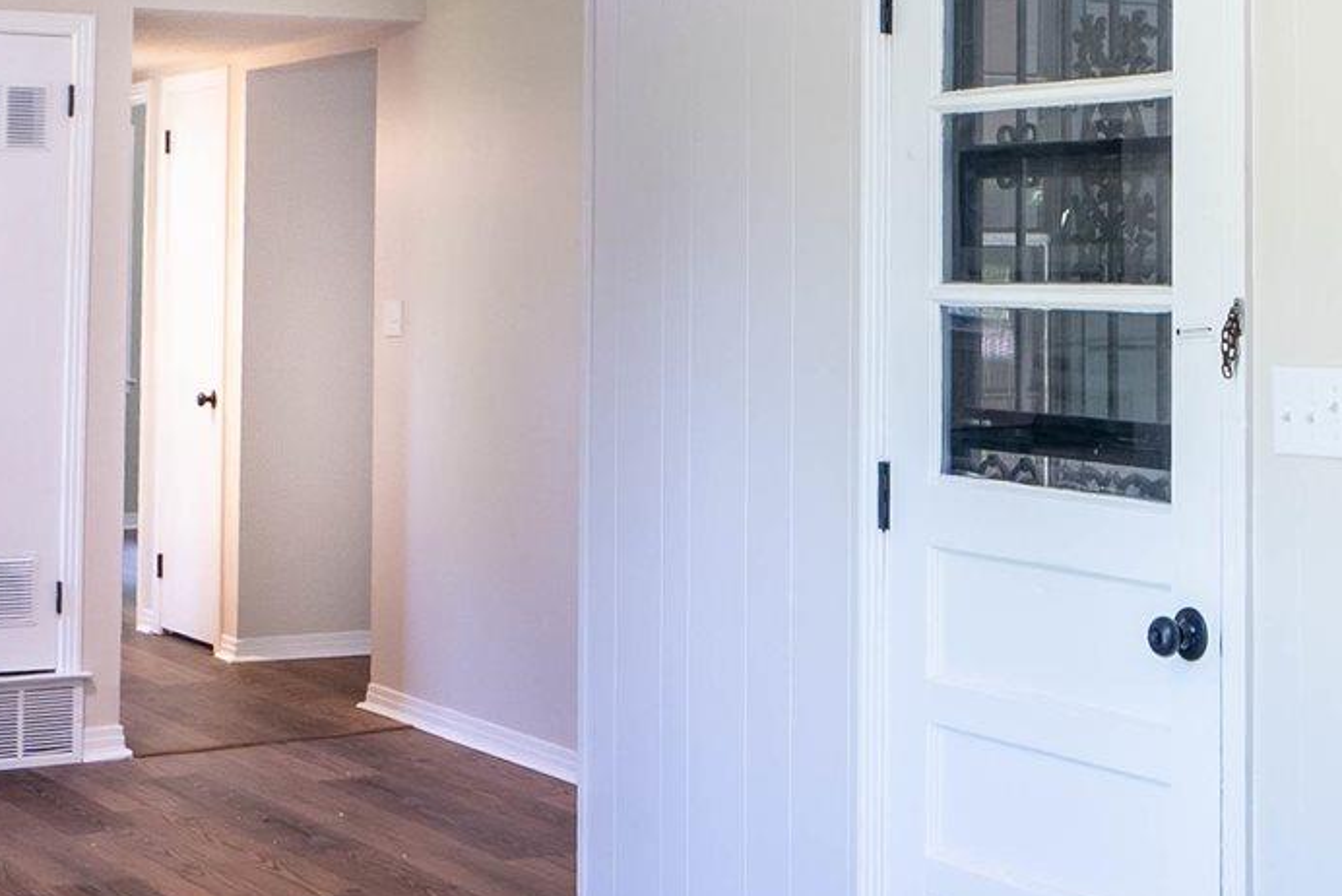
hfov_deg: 28.0
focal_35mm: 71
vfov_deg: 19.2
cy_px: 518
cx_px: 1001
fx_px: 2648
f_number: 8
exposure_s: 1/100
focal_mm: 16
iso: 100
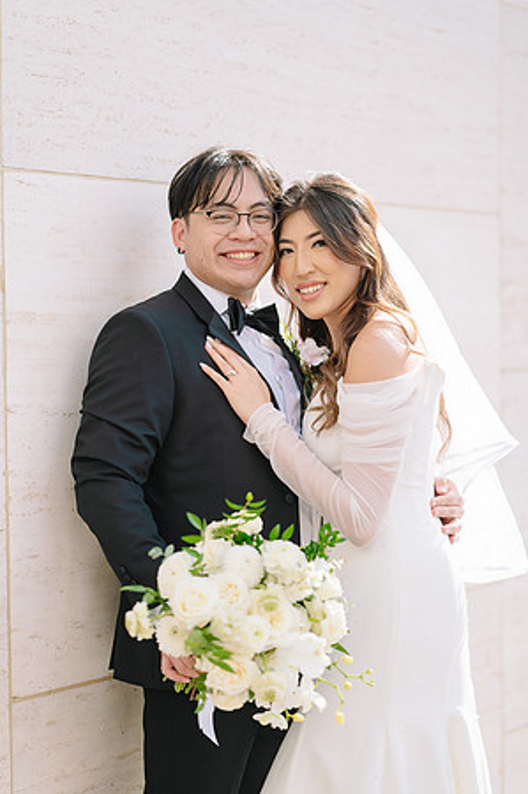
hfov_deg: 16.0
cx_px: 264
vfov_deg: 23.9
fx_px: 1874
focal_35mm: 85
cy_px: 397
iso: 100
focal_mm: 85
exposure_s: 1/1600
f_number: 1.8
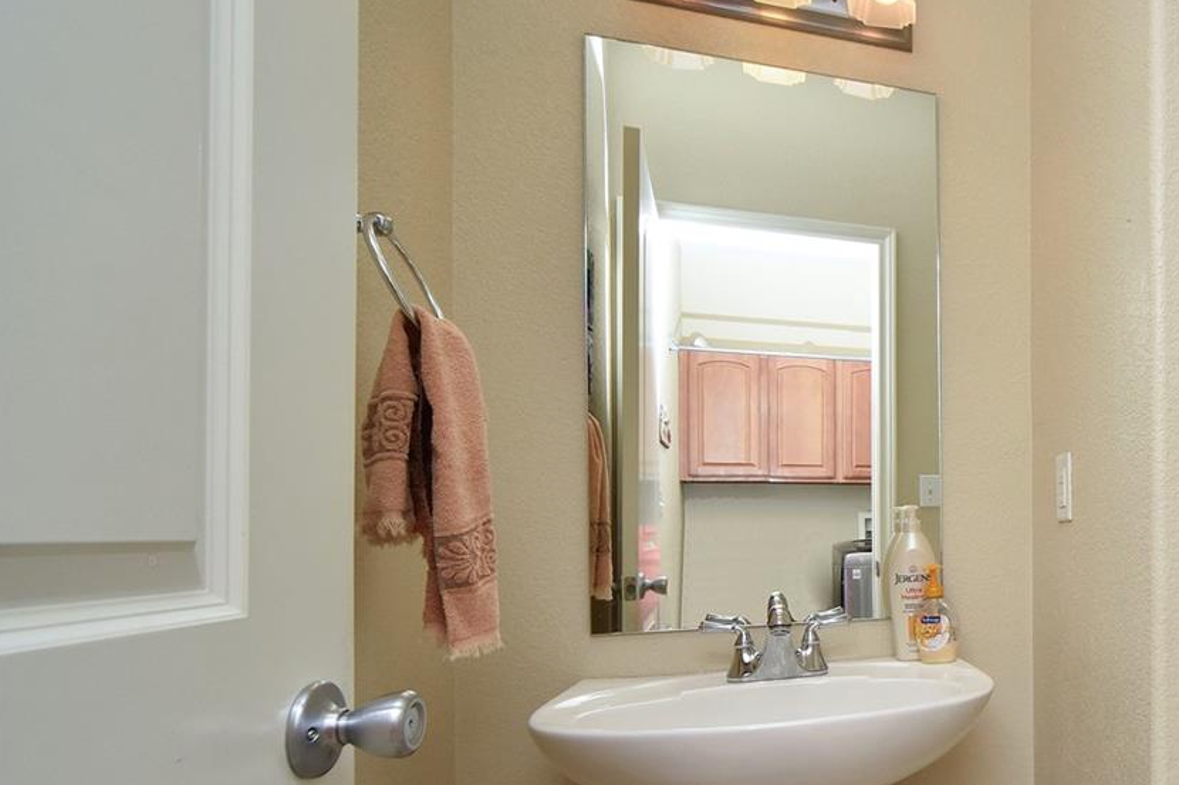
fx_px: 884
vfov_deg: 47.1
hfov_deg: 55.3
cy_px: 525
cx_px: 1126
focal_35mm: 27
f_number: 14
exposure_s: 1/250
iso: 1250
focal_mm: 14
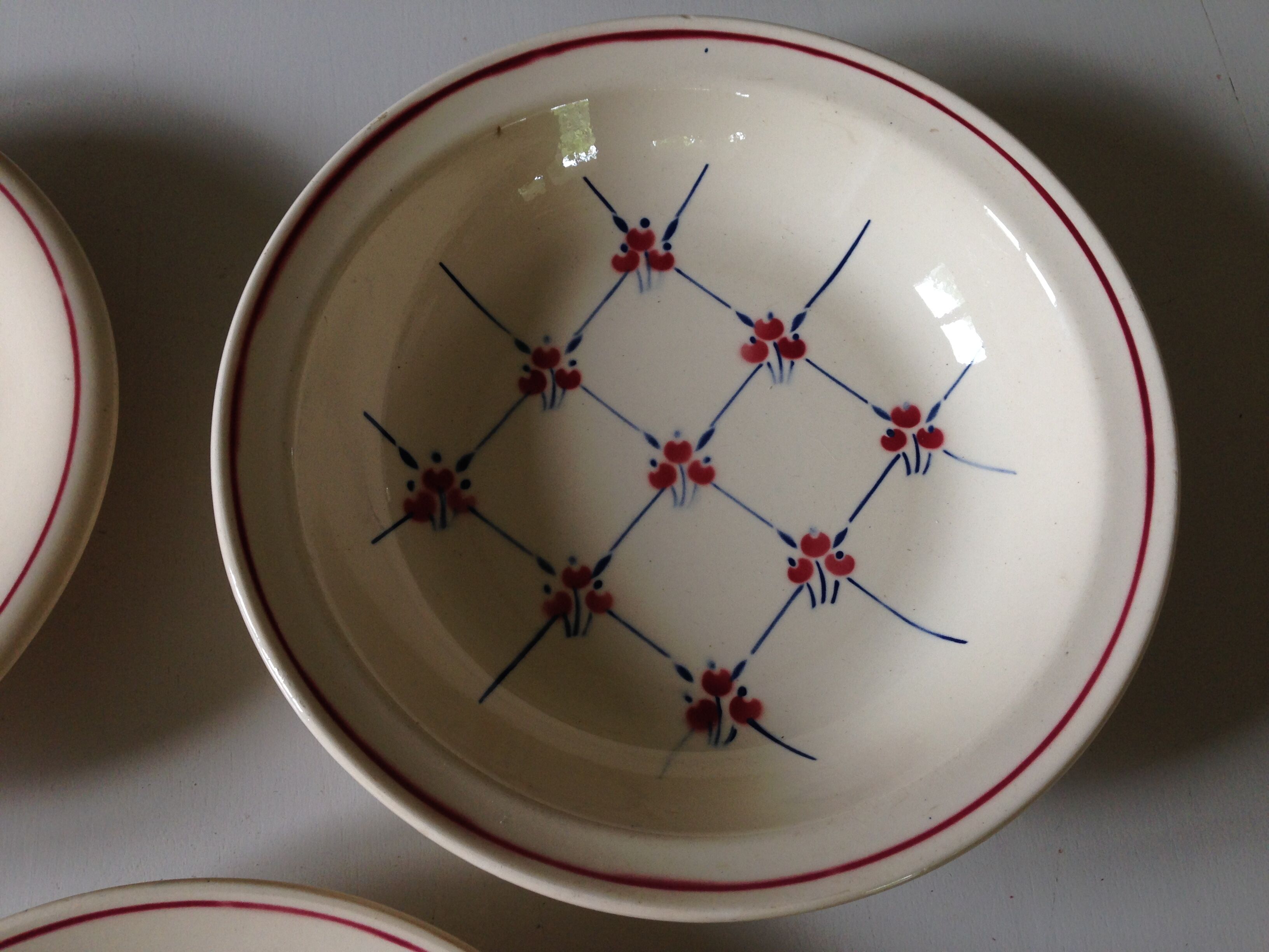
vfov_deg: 42.9
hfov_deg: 55.4
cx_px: 634
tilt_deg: -72.1
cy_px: 476
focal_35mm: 33
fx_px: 1210
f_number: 2.4
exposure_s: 1/40
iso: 64
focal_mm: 4.12
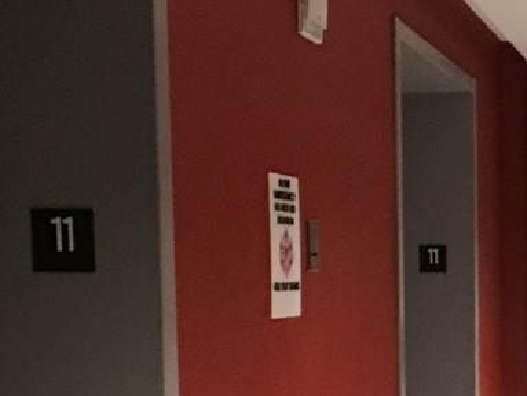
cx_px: 682
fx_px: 1844
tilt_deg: -5.3
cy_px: 406
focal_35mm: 121
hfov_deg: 15.5
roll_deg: -0.6
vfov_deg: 12.1
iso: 100
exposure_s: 1/4
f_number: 2.2
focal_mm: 4.15
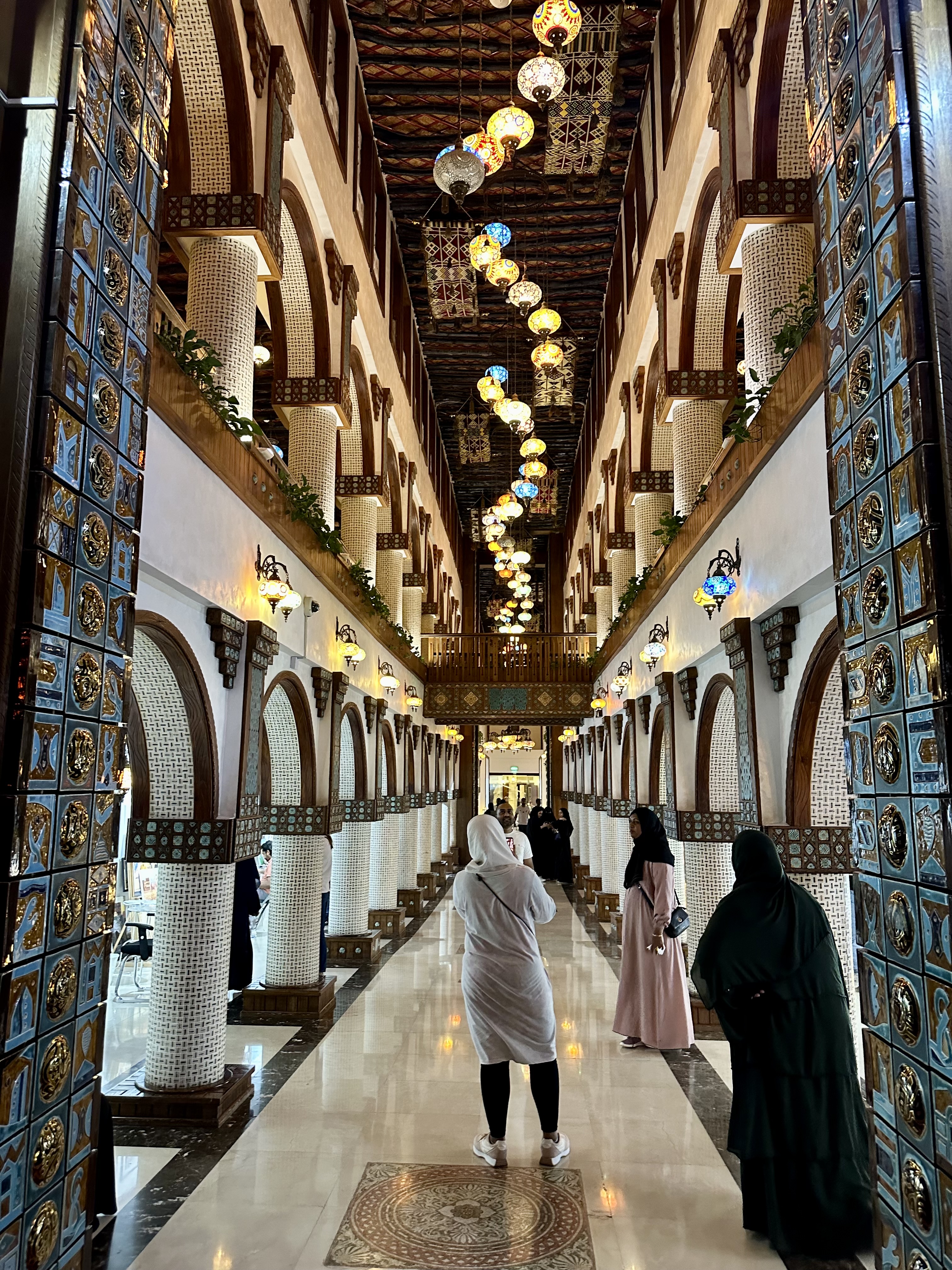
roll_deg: -1.0
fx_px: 880
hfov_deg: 56.8
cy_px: 635
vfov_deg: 71.6
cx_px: 476
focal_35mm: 24
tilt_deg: +8.6
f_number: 1.78
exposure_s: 1/50
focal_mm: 6.86
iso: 500
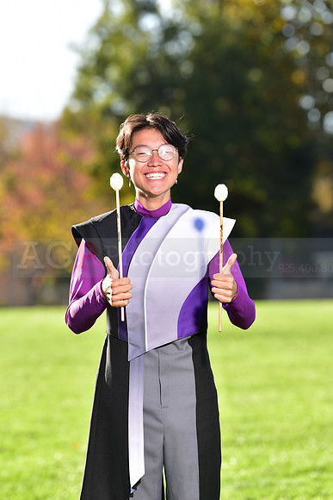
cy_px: 250
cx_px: 166
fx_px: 2773
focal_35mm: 200
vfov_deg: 10.3
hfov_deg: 6.9
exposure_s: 1/200
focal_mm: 200
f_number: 5
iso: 80
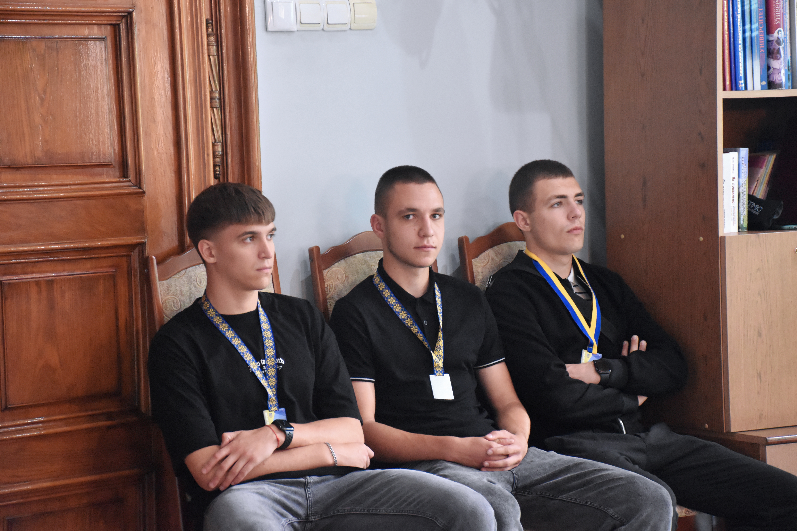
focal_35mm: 105
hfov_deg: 19.5
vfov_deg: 13.0
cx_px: 398
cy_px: 266
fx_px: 2324
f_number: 5
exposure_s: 1/60
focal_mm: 70
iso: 5600
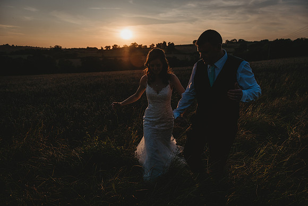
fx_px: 205
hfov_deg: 73.7
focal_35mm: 24
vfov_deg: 53.2
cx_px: 154
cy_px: 103
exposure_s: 1/4000
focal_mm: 24
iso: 100
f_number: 3.5
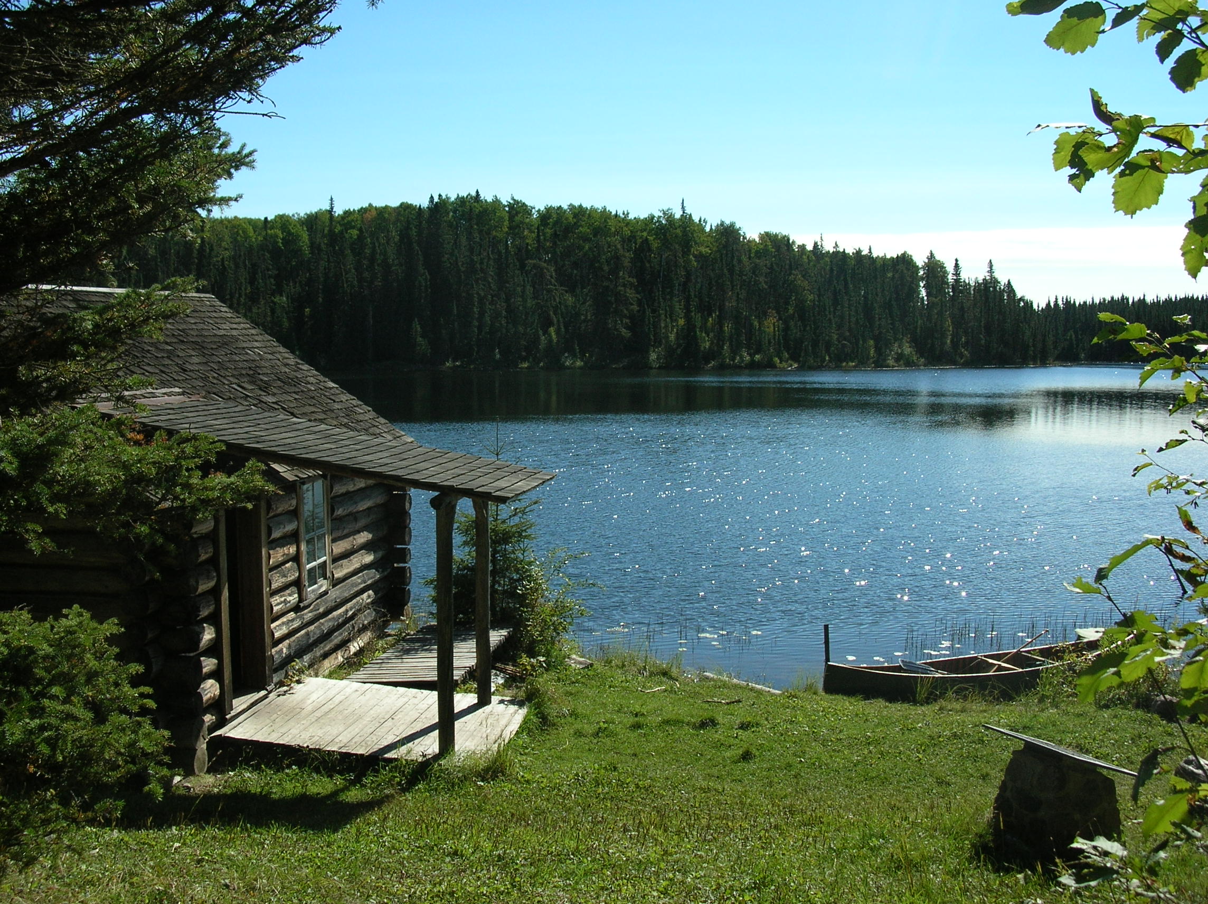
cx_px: 604
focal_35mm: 36
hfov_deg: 51.4
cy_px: 452
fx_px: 1255
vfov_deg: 39.6
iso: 50
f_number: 3.7
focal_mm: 6
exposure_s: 1/752
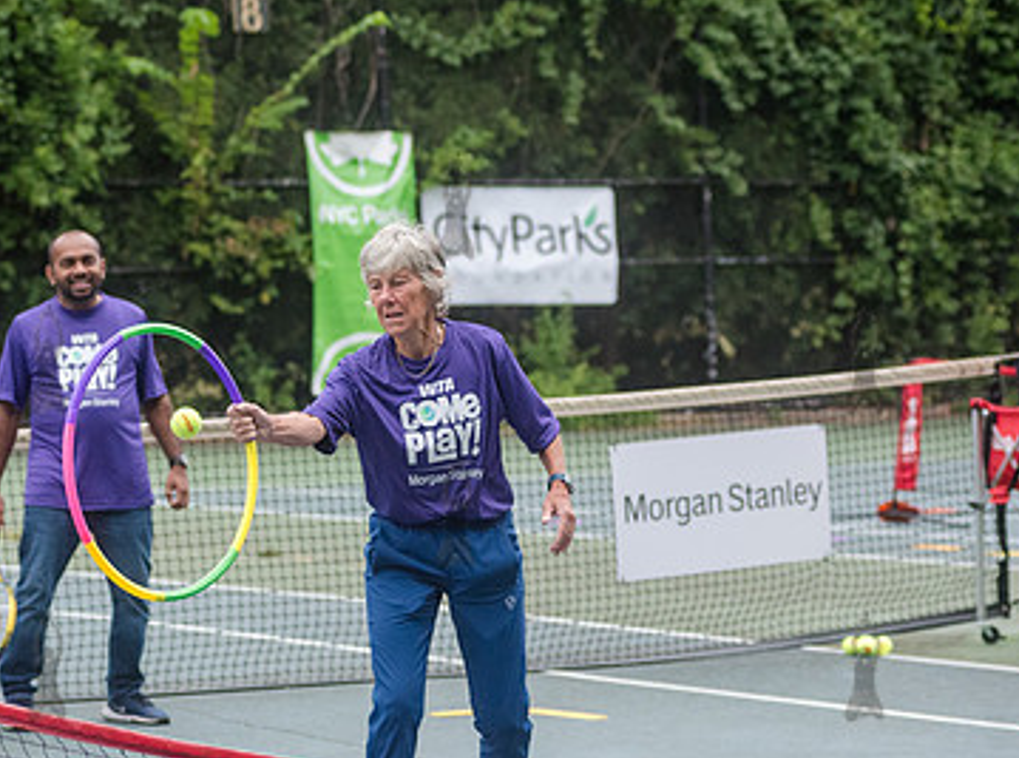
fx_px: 5107
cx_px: 398
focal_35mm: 174
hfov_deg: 11.4
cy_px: 564
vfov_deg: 8.5
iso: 2000
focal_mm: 92
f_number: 4
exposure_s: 1/3200
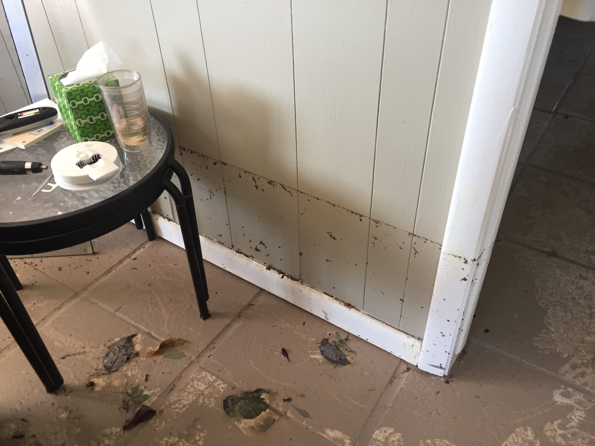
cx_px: 298
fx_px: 498
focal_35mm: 29
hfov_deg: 61.7
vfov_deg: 48.2
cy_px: 223
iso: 64
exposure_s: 1/30
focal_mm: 4.15
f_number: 2.2
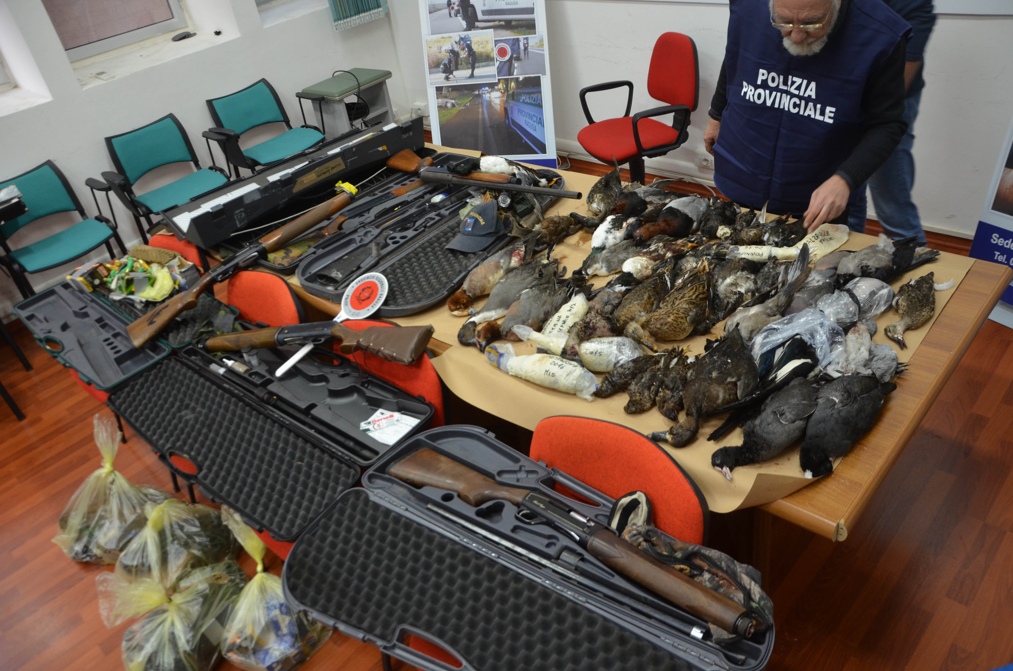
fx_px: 758
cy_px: 336
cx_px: 506
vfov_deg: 47.7
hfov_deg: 67.5
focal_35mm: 27
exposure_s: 1/40
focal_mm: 18
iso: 800
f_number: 3.5
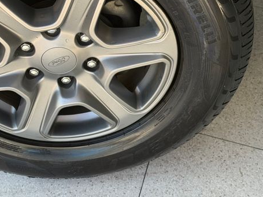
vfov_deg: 18.1
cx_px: 82
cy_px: 50
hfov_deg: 24.0
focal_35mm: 81
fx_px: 615
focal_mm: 6.76
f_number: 1.78
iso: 64
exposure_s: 1/503
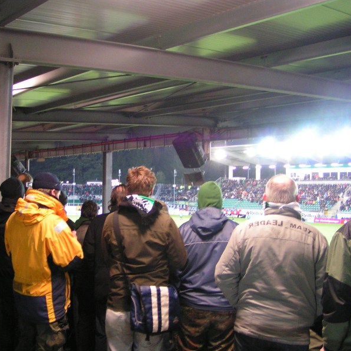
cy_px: 175
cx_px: 123
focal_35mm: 45
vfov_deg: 37.6
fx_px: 516
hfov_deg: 37.2
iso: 200
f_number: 2.8
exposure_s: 1/8
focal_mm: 5.8
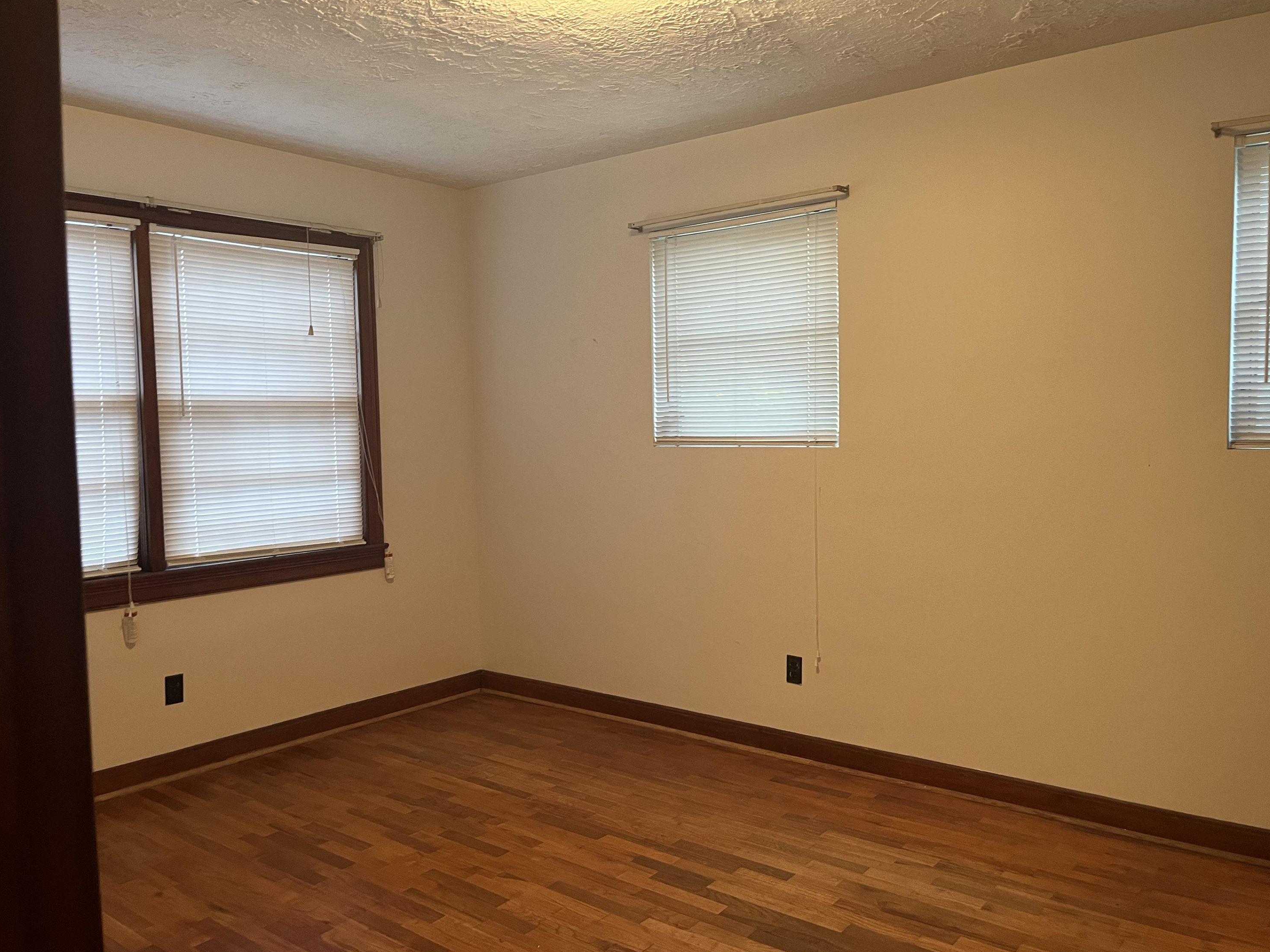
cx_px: 655
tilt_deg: -3.7
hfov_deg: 65.3
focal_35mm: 27
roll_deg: +1.8
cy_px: 491
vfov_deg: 51.4
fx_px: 991
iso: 200
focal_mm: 5.1
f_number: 1.6
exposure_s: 1/60
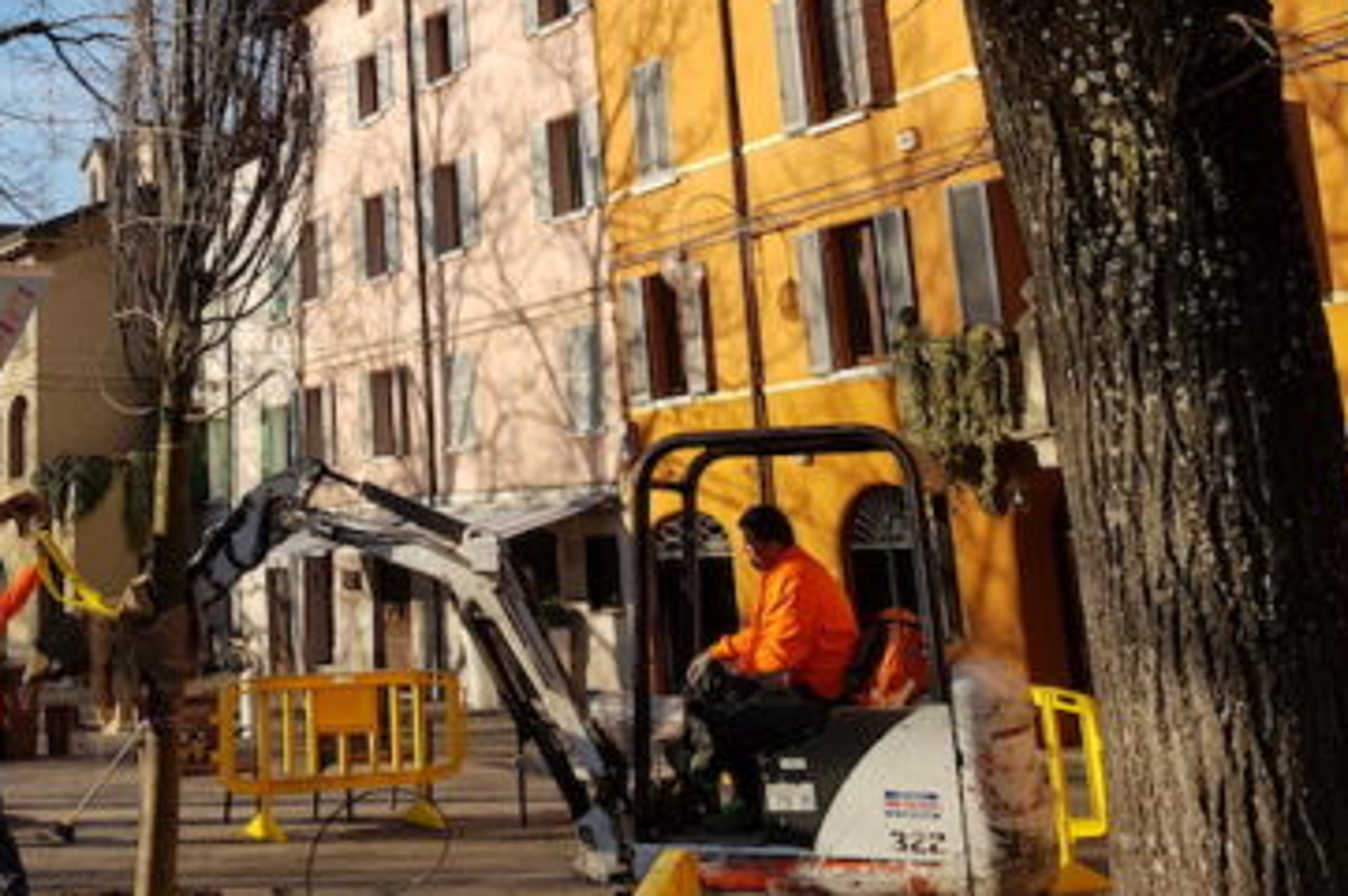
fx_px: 1796
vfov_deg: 27.5
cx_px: 288
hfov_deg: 39.7
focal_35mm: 48
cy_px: 187
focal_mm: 4.2
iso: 40
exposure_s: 1/1816
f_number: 1.7
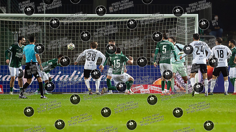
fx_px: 3776
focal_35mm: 604
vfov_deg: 2.0
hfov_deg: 3.6
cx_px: 156
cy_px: 58
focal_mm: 300
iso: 4000
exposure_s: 1/1250
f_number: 3.5
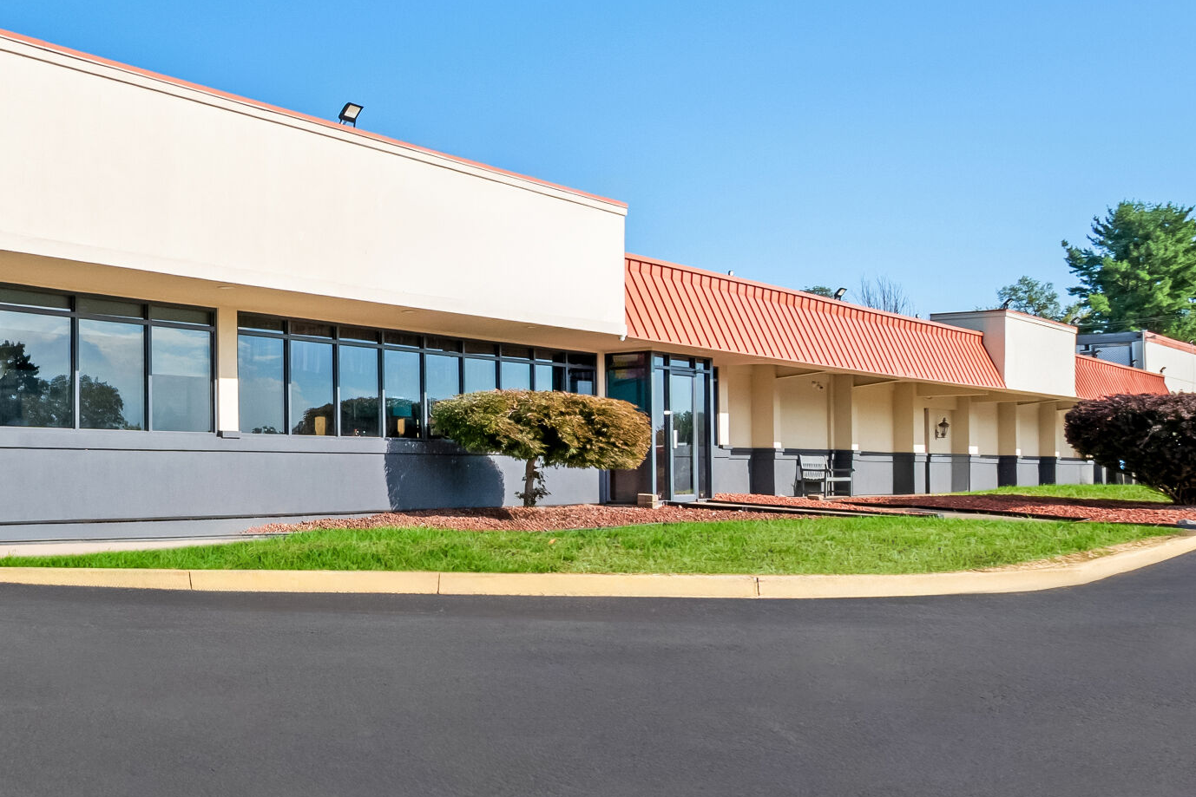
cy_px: 108
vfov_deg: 33.9
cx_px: 115
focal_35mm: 38
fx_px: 1247
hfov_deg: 46.2
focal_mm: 11.5
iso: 400
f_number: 8
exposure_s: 1/350
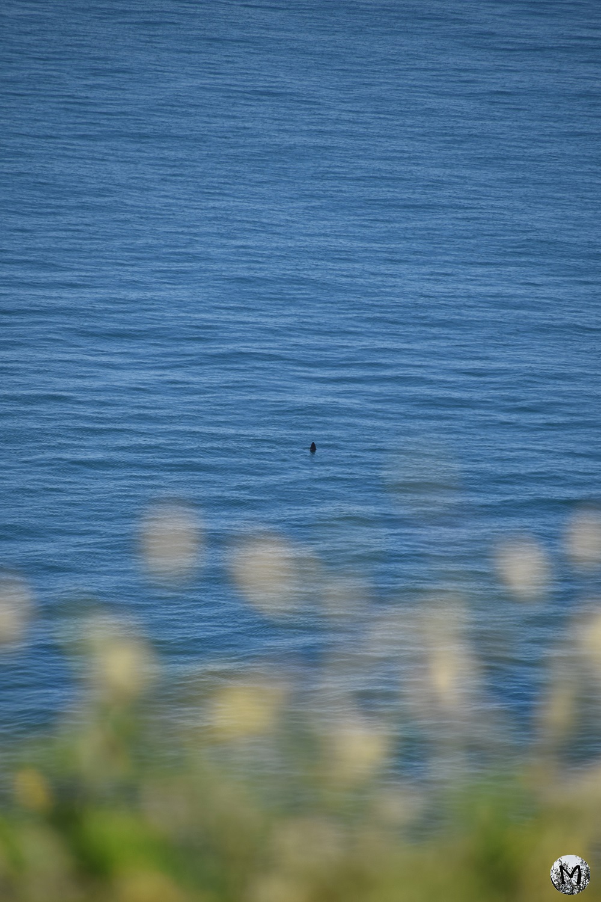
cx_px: 300
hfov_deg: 4.6
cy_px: 451
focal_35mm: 300
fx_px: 7512
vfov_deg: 6.9
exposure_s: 1/640
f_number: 6.3
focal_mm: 200
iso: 200
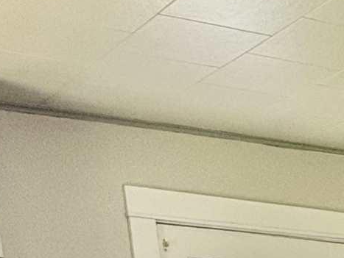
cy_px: 625
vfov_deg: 12.5
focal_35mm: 92
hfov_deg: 18.4
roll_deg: +2.8
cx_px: 544
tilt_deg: -12.7
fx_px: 915
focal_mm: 2.22
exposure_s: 1/81
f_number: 2.2
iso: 250
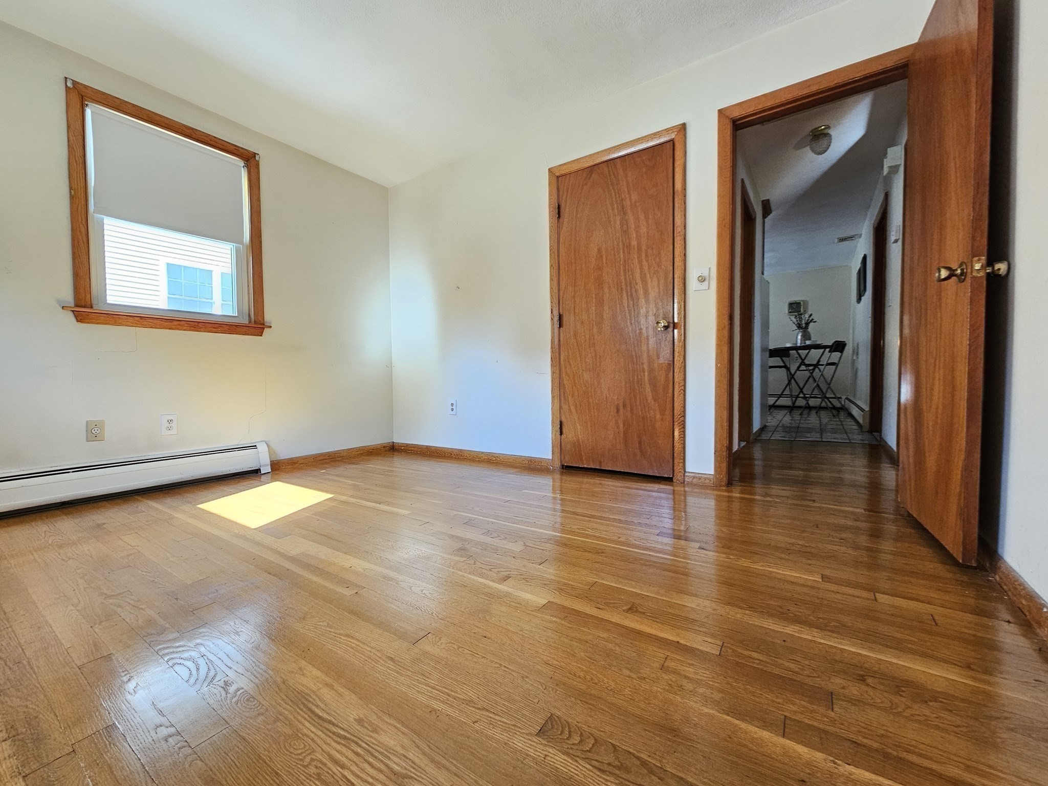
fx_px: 394
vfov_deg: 89.9
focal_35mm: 13
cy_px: 393
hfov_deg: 106.2
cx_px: 524
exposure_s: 1/60
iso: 200
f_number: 2.2
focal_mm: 2.2
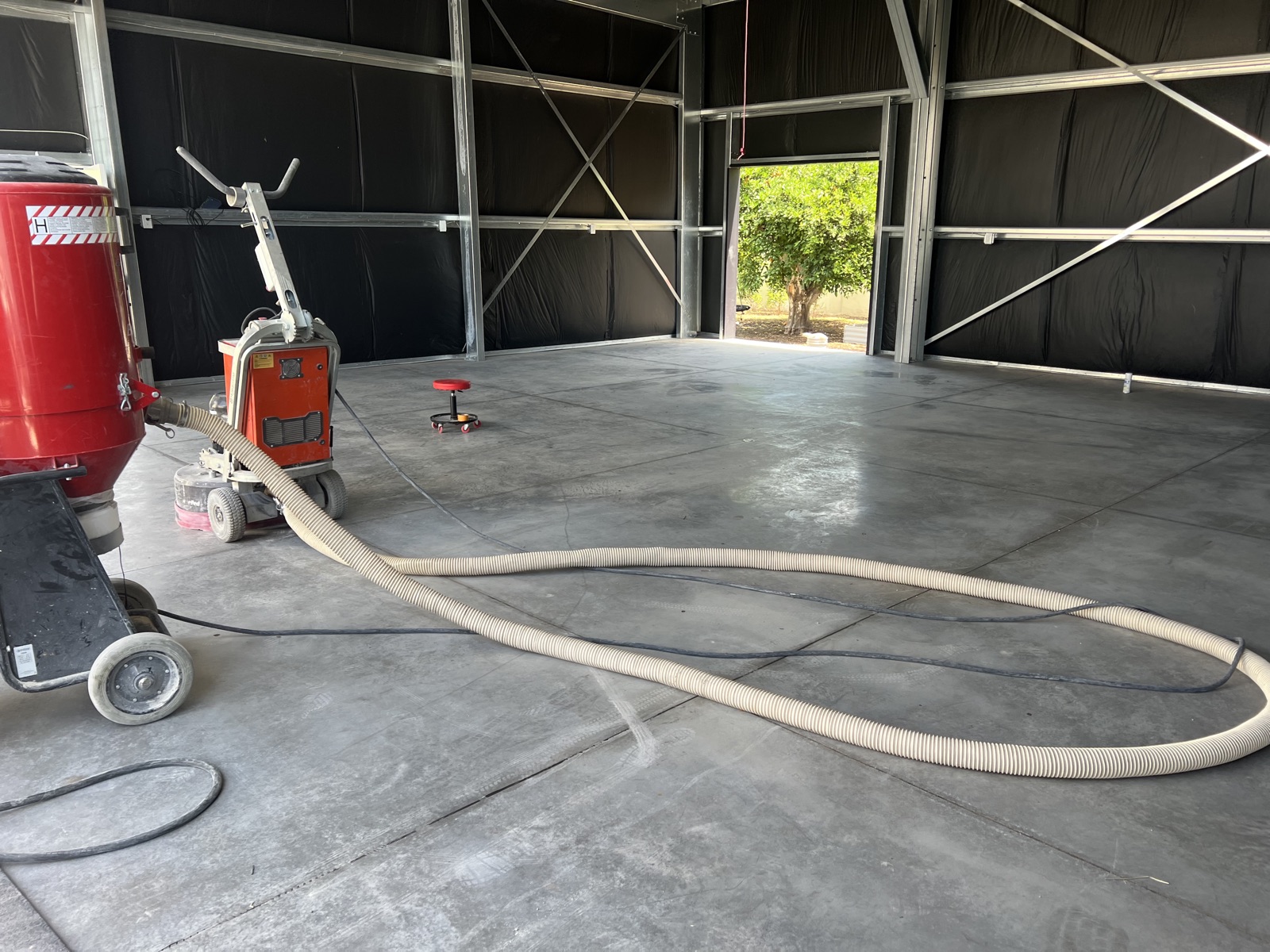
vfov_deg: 53.1
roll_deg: -0.1
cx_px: 635
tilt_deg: -15.6
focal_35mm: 26
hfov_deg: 67.3
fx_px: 954
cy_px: 476
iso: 40
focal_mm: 5.7
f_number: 1.5
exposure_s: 1/121
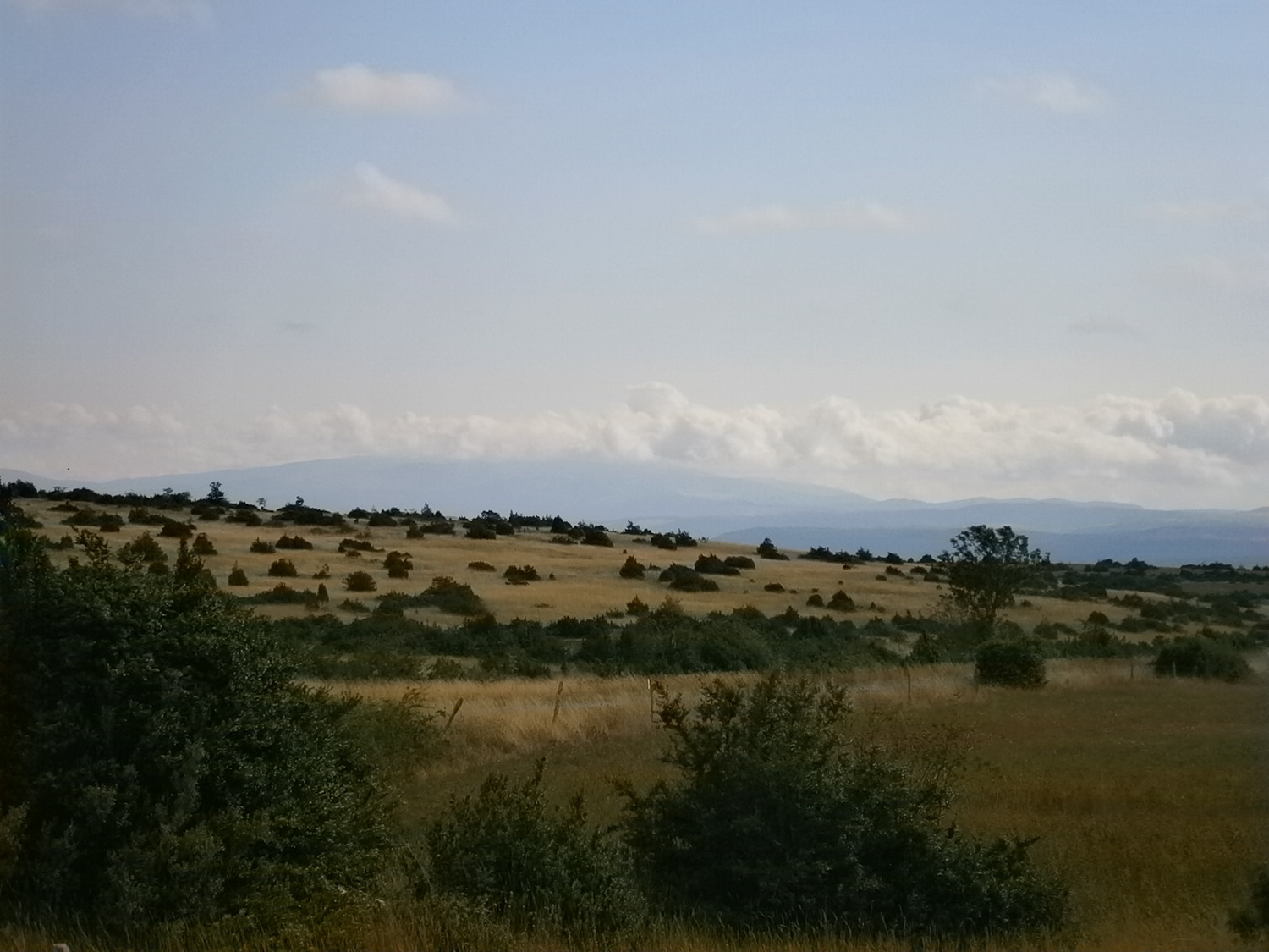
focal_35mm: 87
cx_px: 634
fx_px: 3189
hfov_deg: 22.5
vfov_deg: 17.0
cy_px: 476
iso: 80
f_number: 14
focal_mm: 15.4
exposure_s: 1/160
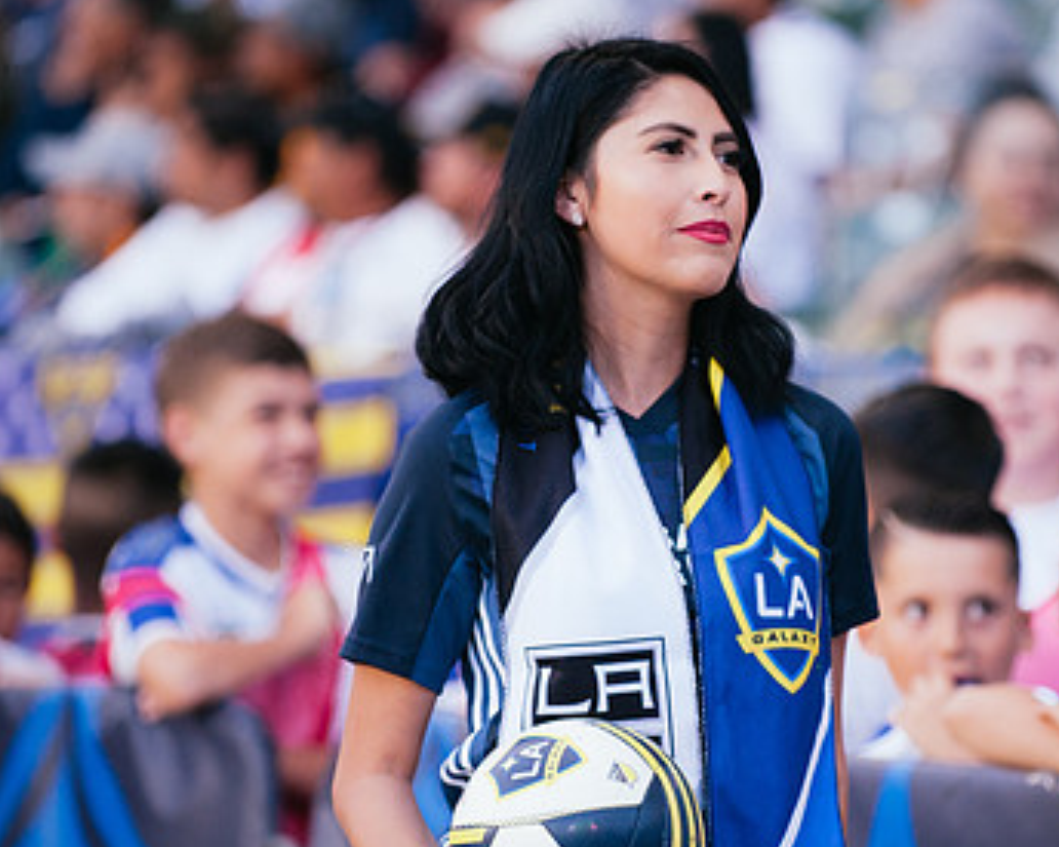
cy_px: 487
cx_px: 717
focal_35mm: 269
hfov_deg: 7.2
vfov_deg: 5.7
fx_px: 8429
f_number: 2.8
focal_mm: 170
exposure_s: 1/800
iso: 1600
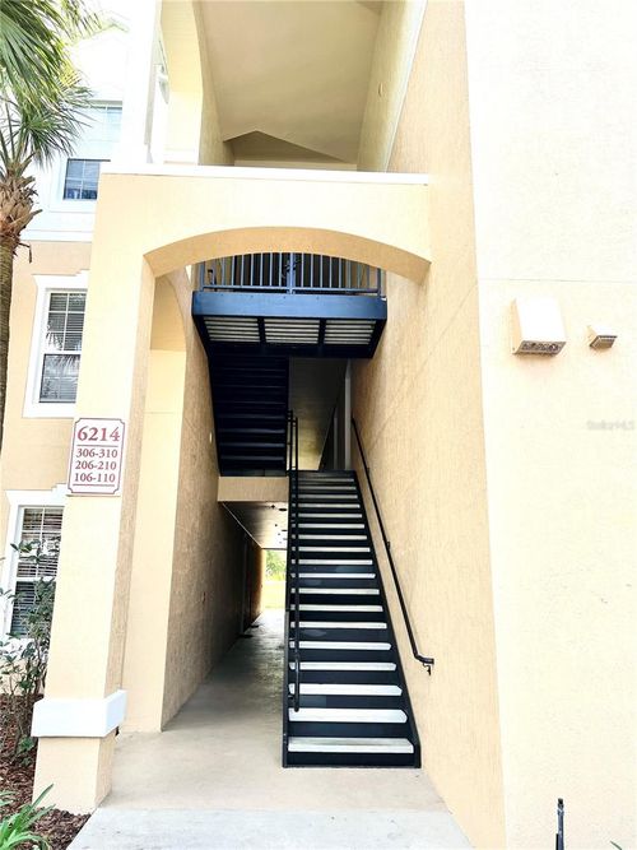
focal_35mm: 26
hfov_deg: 53.0
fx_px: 638
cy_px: 425
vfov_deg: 67.3
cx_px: 318
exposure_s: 1/827
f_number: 1.5
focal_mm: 5.7
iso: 50
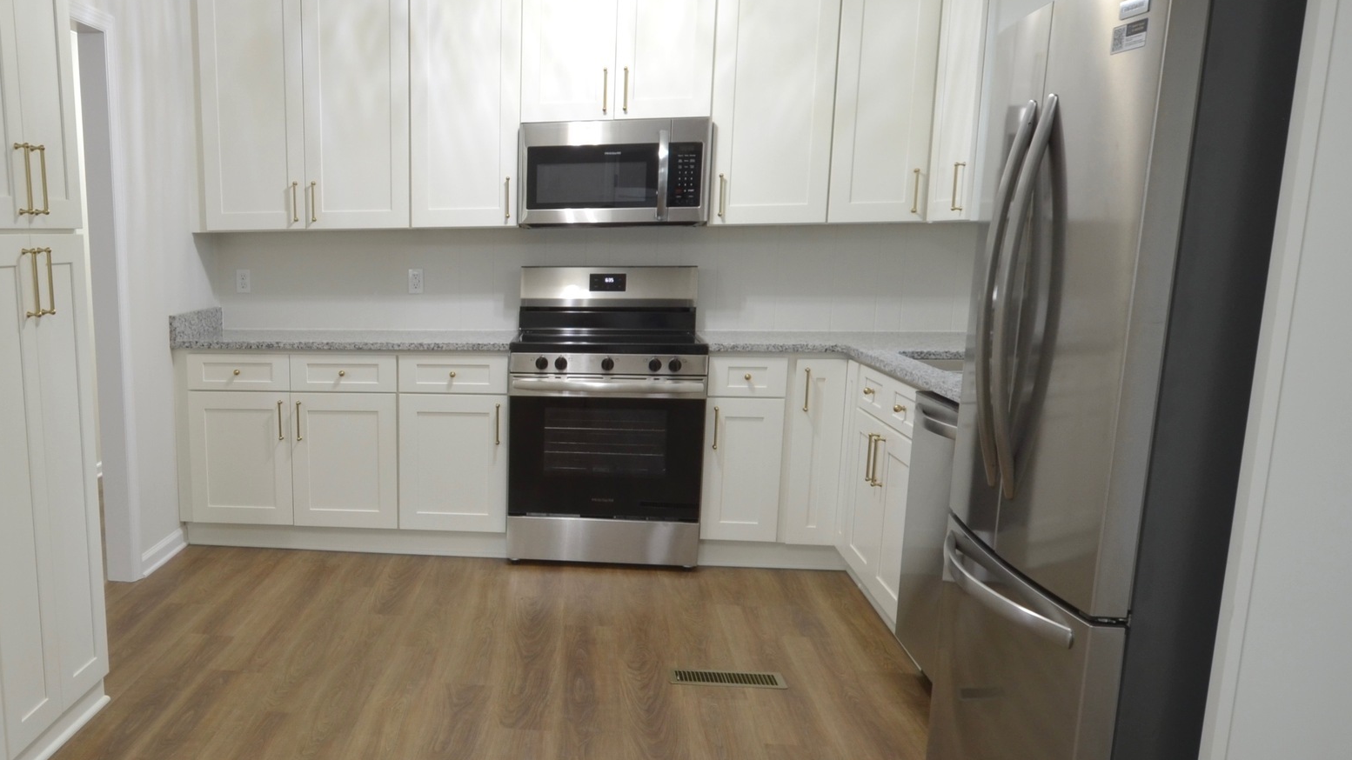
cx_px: 289
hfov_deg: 58.3
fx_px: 1111
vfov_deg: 37.6
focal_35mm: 31
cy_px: 455
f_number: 9
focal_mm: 10
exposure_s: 1/3
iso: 200
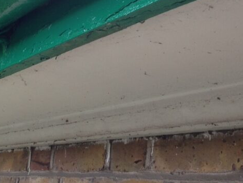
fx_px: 506
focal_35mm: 72
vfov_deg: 20.2
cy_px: 37
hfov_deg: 26.2
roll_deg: -11.1
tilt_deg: +18.8
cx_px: 27
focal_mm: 4.12
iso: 50
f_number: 2.4
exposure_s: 1/195
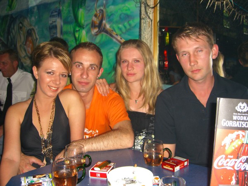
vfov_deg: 37.7
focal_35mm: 38
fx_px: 272
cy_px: 93
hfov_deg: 49.0
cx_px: 124
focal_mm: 7.9
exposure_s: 1/60
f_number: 2.8
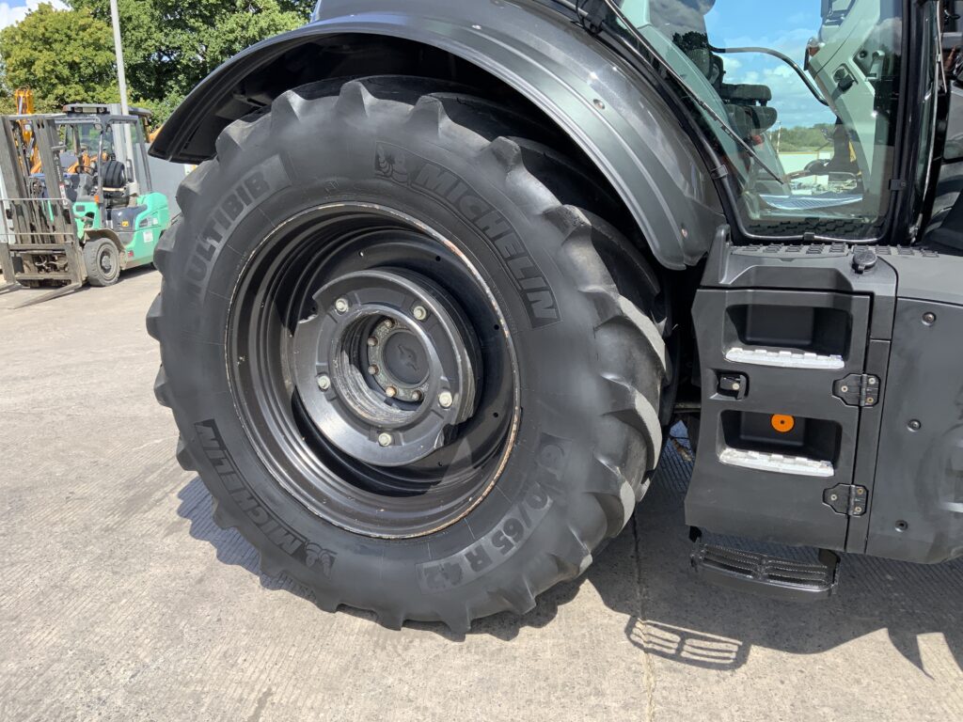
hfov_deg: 61.7
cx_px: 482
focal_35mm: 29
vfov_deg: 48.2
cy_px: 361
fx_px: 807
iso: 16
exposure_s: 1/855
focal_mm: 3
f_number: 1.8
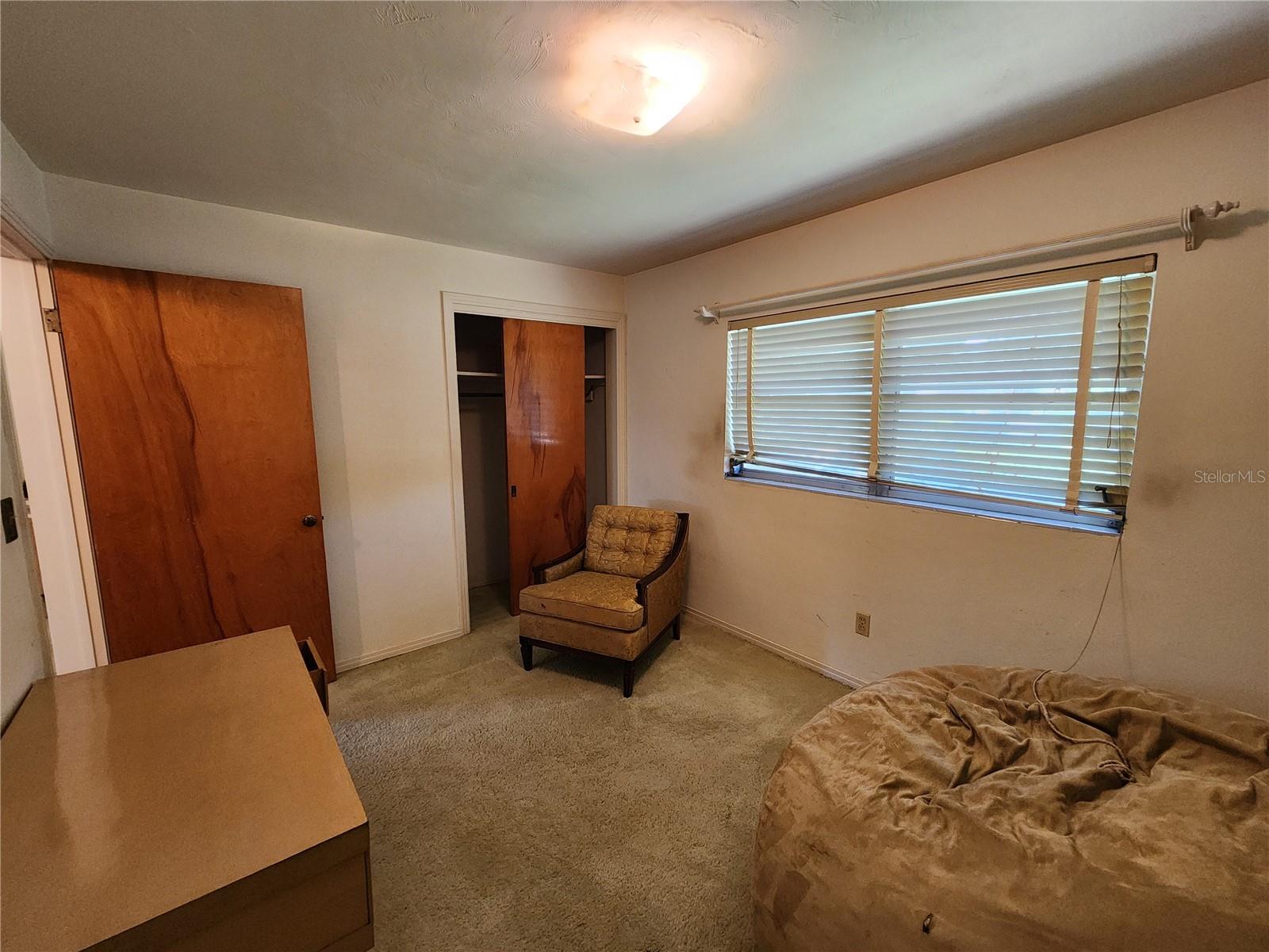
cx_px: 634
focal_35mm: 13
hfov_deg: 106.2
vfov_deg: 89.9
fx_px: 477
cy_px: 476
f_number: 2.2
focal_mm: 2.2
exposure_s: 1/40
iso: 320
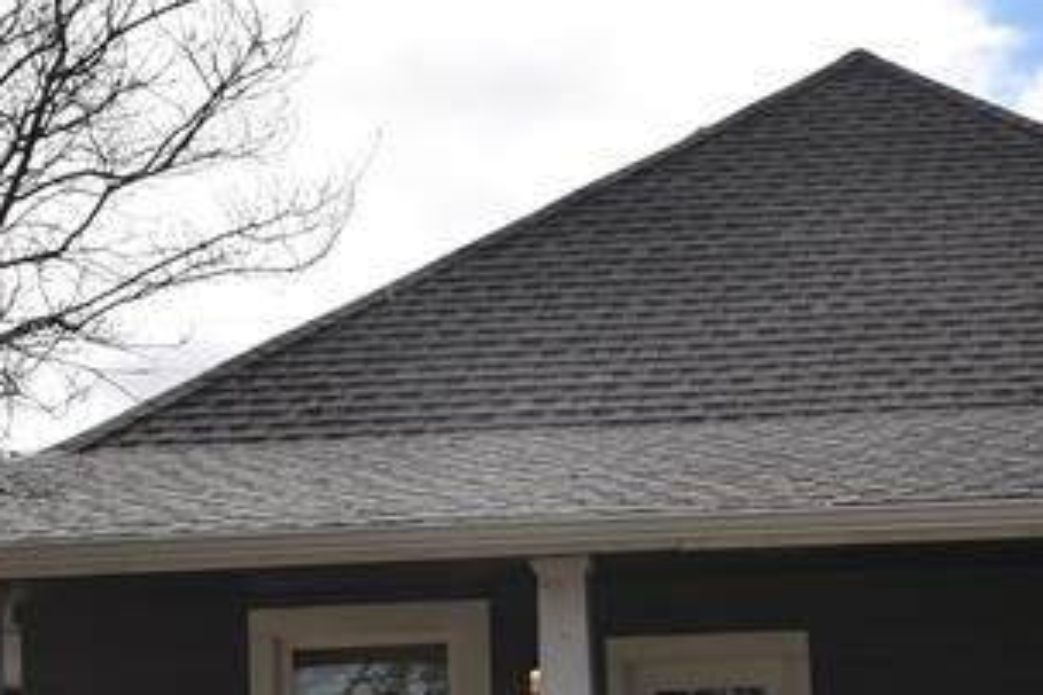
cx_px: 561
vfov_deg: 16.7
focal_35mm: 81
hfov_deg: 25.1
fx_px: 2347
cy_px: 607
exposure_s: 1/200
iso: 100
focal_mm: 24
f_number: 11
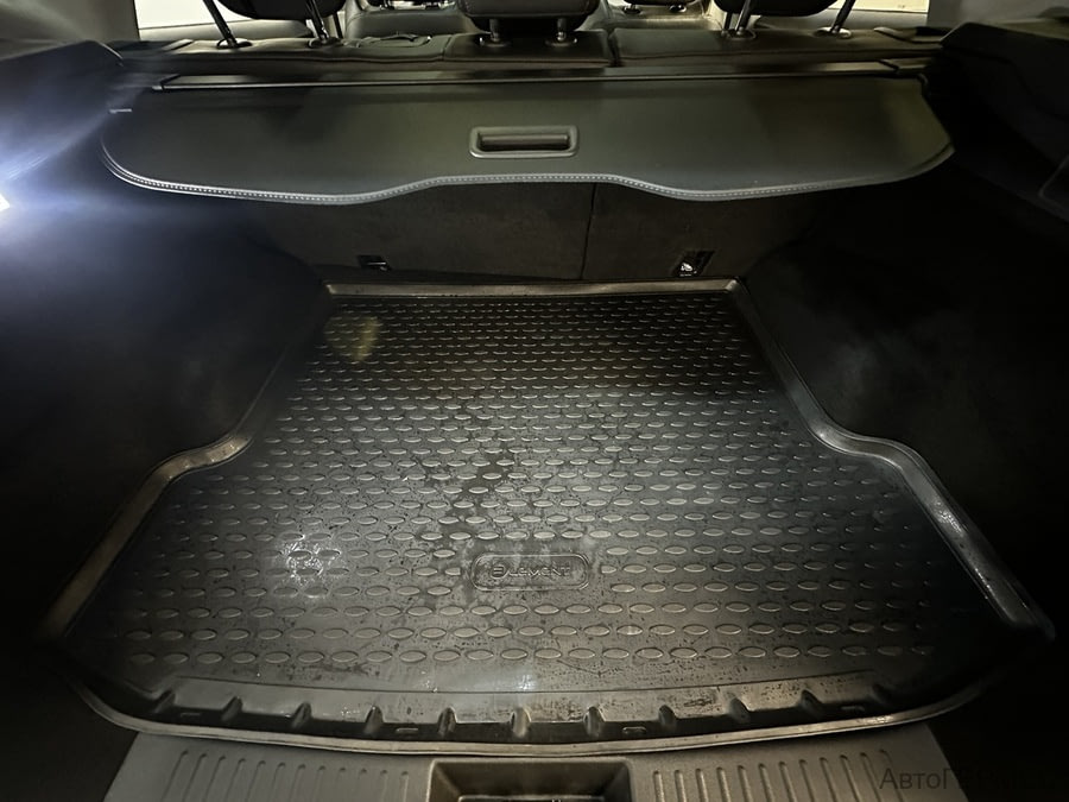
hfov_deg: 102.1
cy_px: 401
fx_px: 432
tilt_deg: -46.2
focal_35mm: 14
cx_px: 534
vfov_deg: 85.7
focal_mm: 2.22
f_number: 2.2
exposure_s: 1/25
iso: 1000
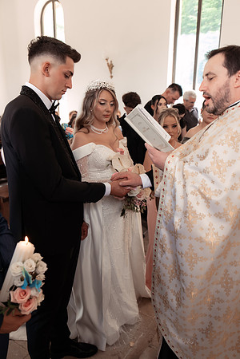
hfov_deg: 43.6
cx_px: 120
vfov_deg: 61.9
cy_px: 180
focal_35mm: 30
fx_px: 300
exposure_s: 1/200
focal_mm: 30
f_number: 2.8
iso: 1600
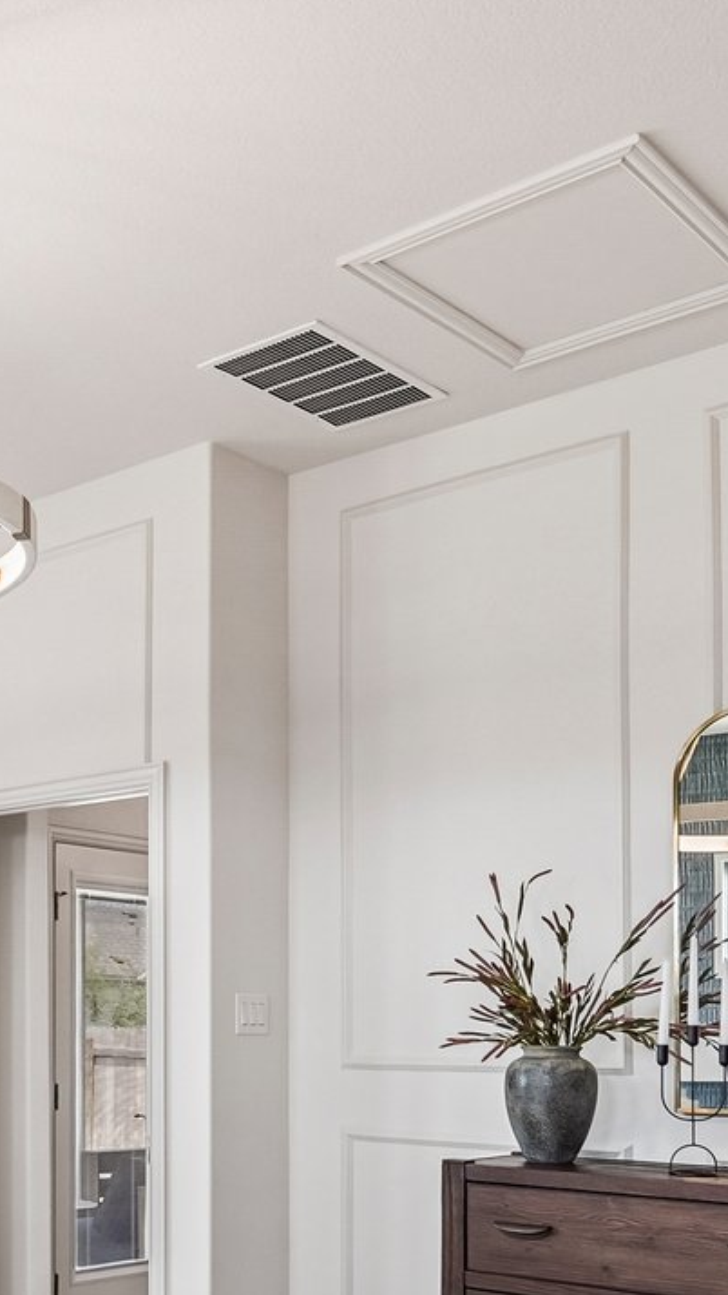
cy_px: 1035
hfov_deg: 25.0
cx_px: -185
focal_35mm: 42
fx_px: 1442
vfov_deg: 45.9
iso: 400
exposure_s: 1/60
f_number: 8
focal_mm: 14
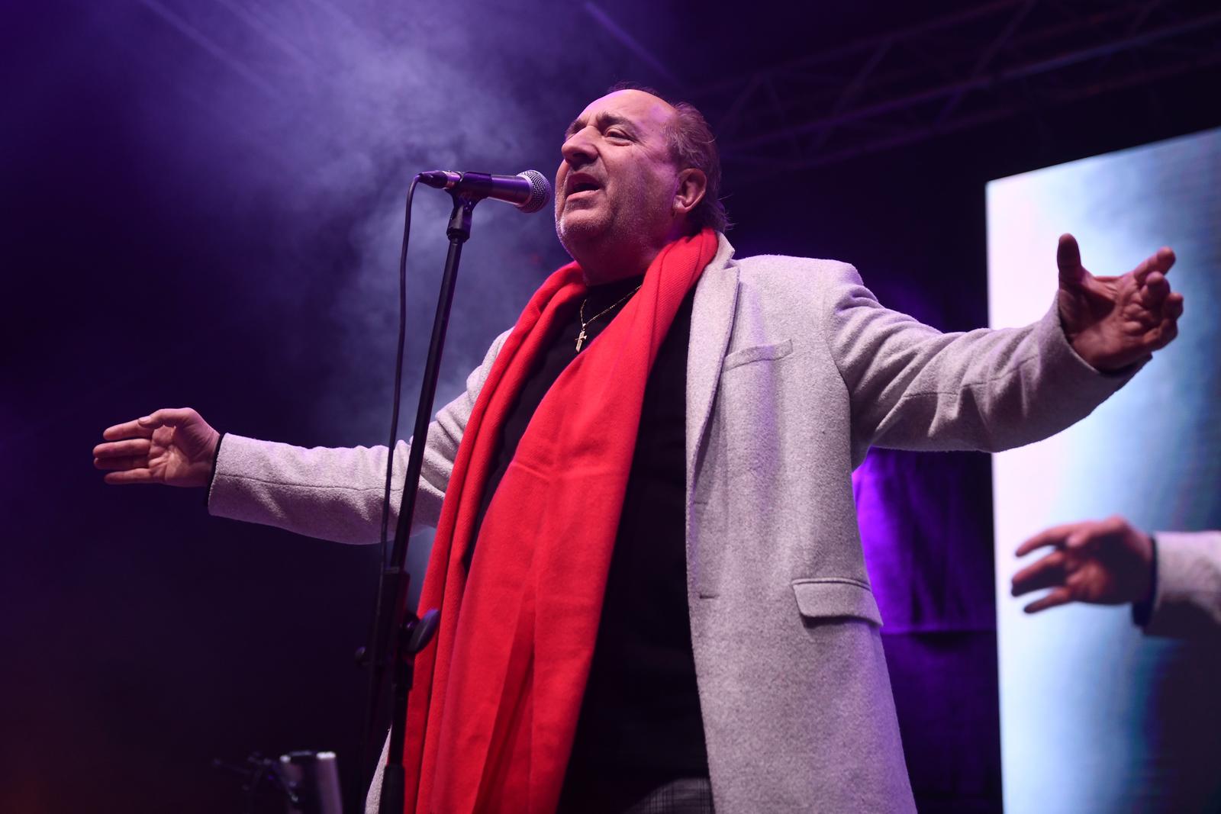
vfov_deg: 27.0
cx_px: 610
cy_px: 407
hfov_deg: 39.6
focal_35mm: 50
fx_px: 1696
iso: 640
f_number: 2.8
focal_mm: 50
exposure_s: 1/400
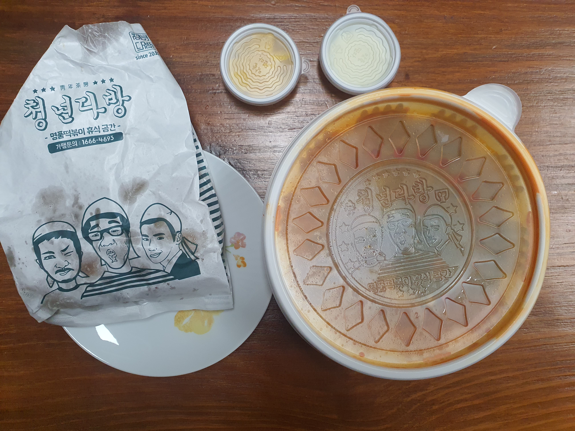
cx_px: 288
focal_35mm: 26
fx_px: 432
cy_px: 216
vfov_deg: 53.1
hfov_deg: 67.3
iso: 250
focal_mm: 4.3
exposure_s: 1/120
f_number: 2.4
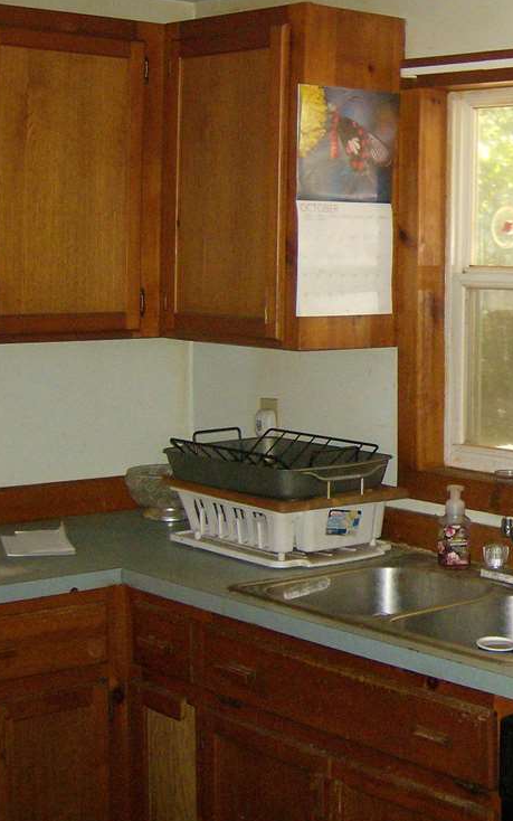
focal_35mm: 66
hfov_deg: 18.9
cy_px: 337
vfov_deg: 31.0
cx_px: 568
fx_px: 1476
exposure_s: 1/60
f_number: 2.8
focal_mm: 6
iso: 200
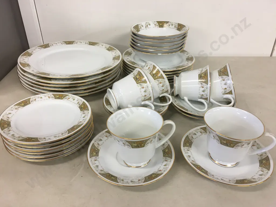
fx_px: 231
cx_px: 138
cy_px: 104
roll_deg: -0.4
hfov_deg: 61.7
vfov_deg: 48.2
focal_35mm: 29
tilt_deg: -30.3
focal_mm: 4.15
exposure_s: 1/17
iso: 32
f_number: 2.2
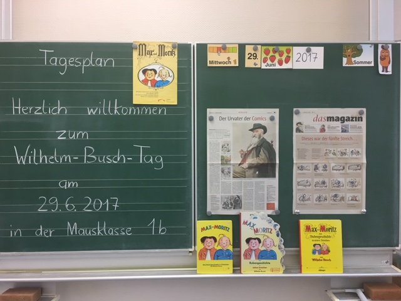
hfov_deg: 61.7
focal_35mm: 29
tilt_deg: +1.5
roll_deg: -0.5
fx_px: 336
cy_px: 150
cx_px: 200
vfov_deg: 48.2
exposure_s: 1/33
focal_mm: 4.15
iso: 50
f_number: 2.2
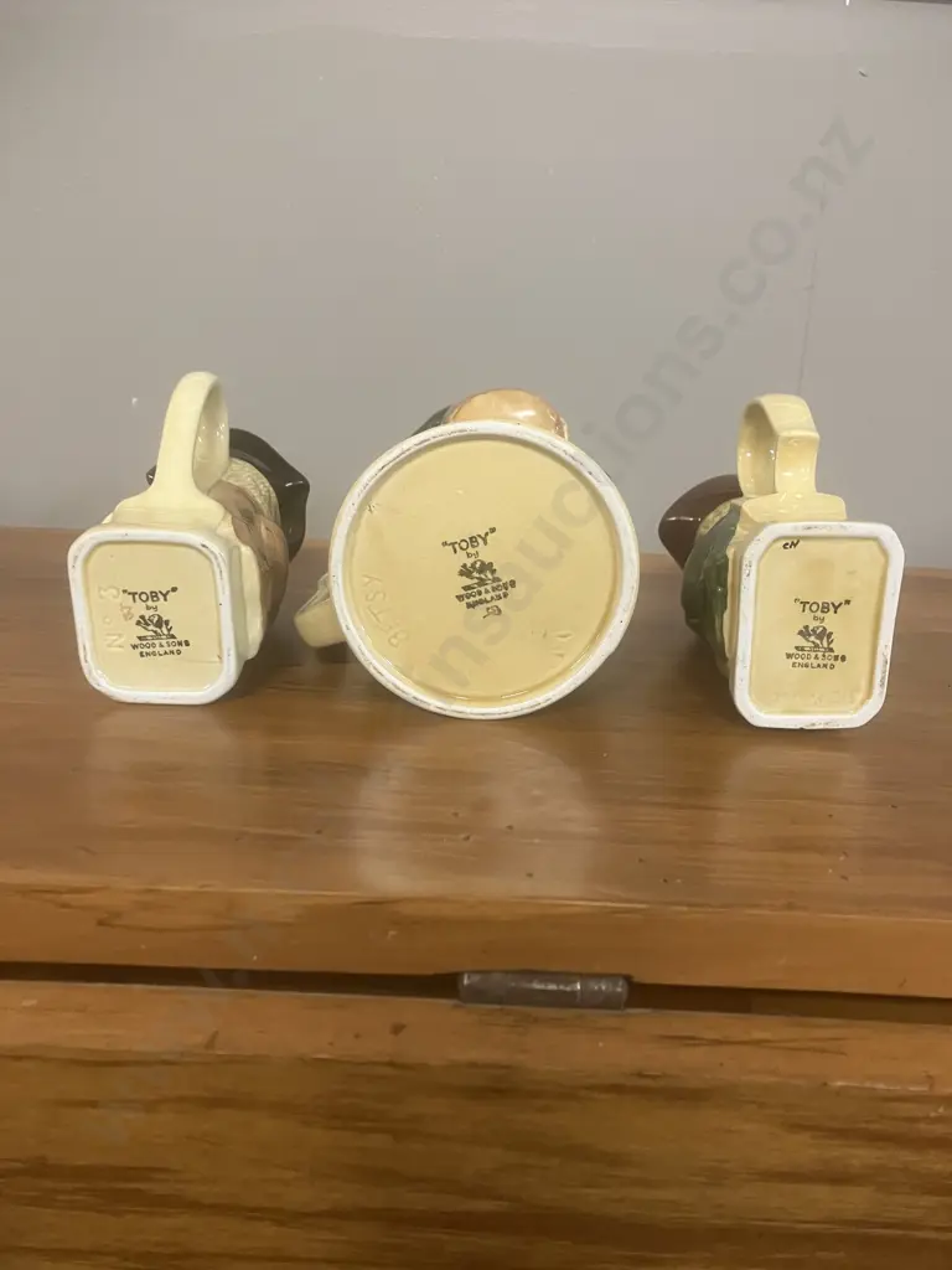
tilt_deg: -15.8
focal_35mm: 28
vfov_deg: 63.4
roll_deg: -2.6
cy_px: 635
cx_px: 476
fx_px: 1027
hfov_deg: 49.7
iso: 320
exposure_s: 1/50
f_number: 1.8
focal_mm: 3.99
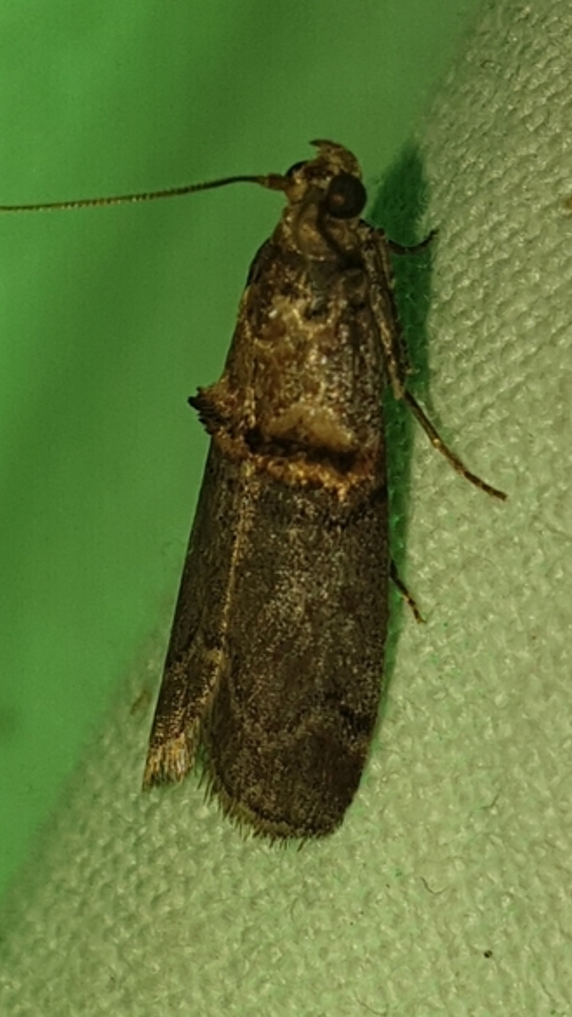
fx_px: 836
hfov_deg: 37.7
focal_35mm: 31
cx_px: 256
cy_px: 473
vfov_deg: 62.6
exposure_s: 1/759
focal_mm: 4.3
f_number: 2.4
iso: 50
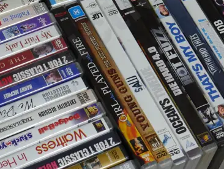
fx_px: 796
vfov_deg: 12.0
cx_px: 76
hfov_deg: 16.0
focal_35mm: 123
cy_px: 48
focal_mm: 22
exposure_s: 1/60
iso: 320
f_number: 4.7
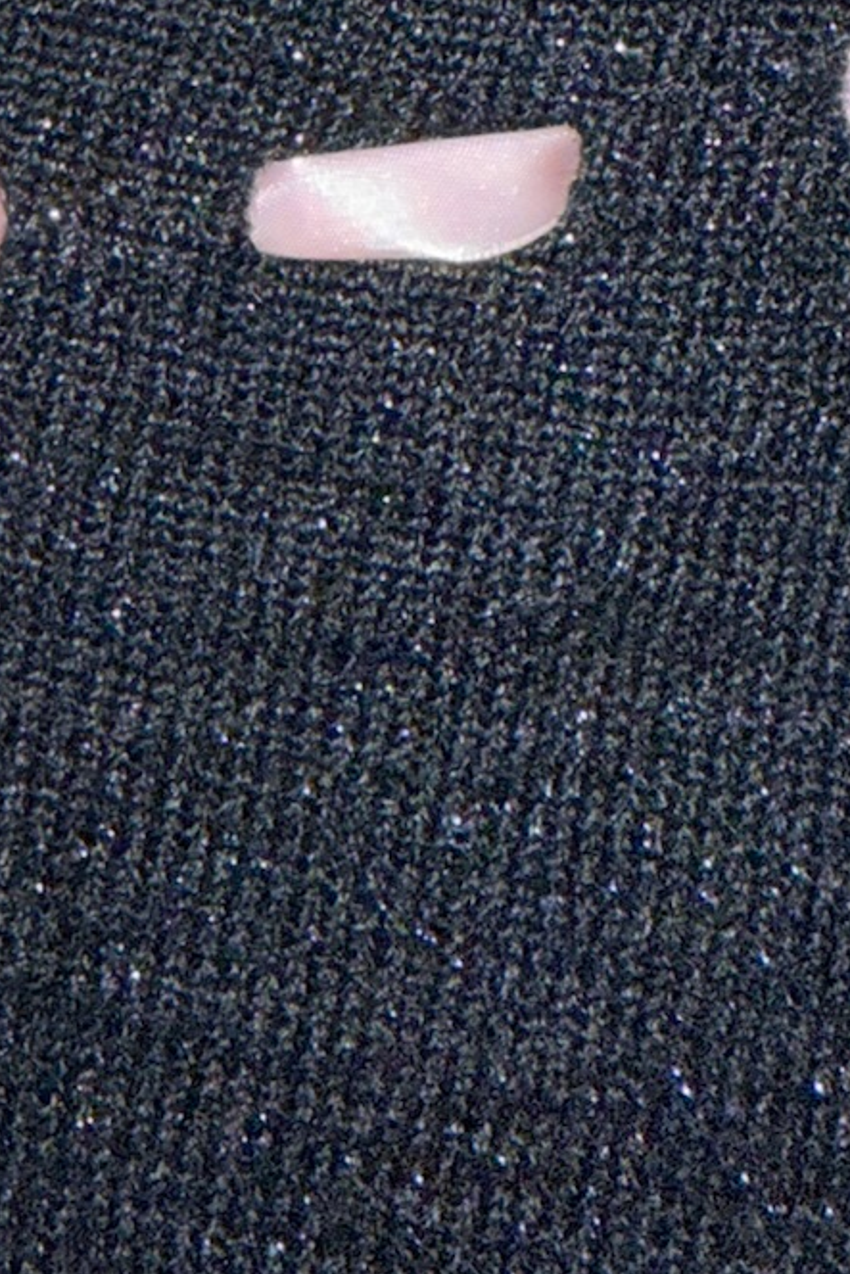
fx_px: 2725
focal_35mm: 77
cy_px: -495
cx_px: -453
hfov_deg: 16.1
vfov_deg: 22.7
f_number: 2.2
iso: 64
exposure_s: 1/122
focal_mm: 2.22
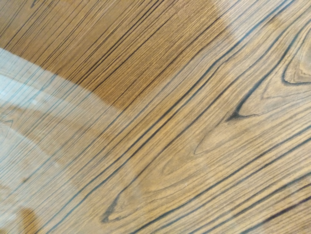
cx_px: 156
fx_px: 225
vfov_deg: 54.9
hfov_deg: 69.4
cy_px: 117
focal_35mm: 25
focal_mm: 3.46
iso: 562
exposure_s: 1/20
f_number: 2.2
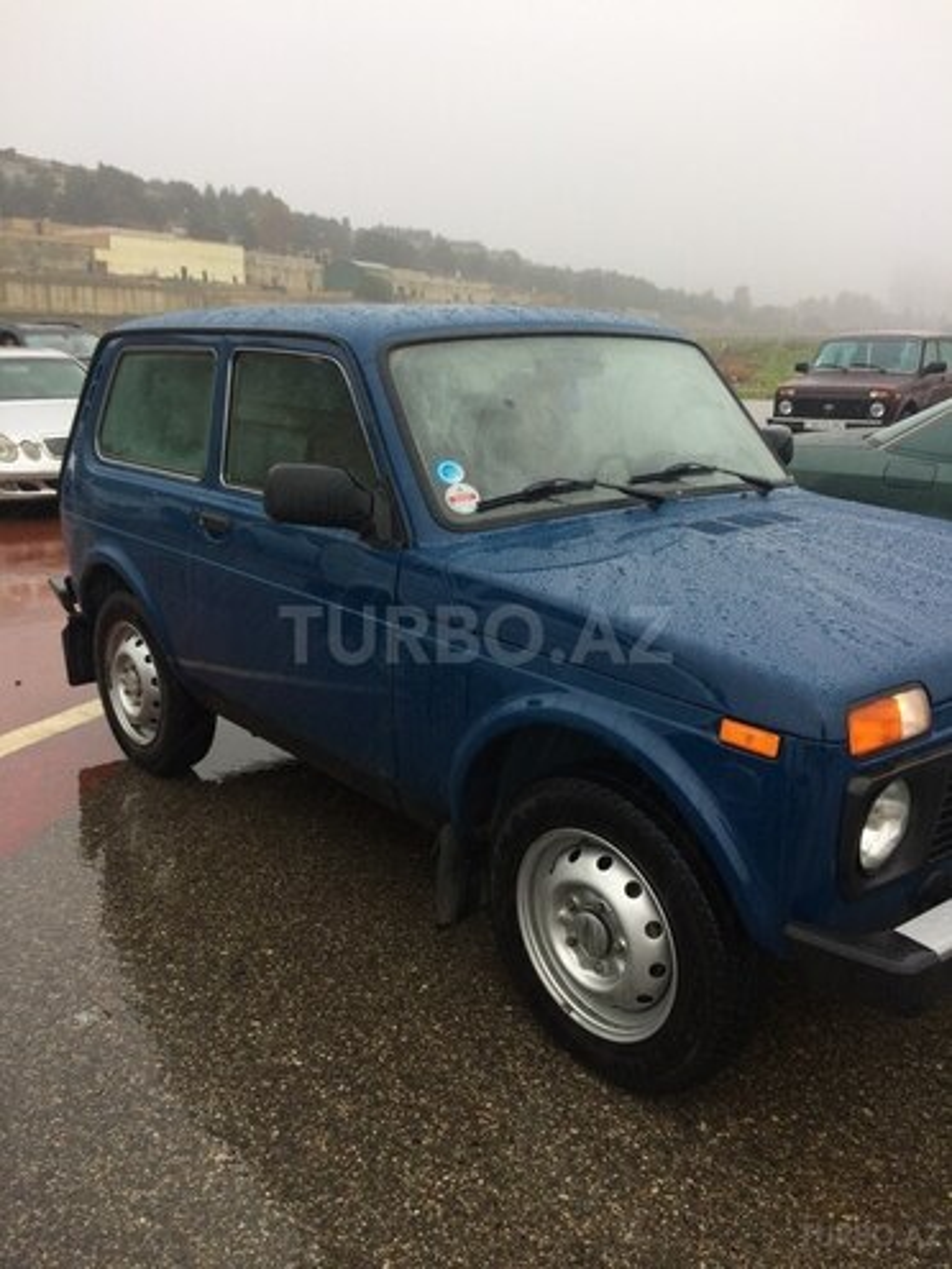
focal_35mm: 29
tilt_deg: -17.1
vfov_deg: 61.7
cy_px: 634
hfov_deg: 48.2
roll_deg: -2.0
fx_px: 1063
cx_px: 476
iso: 32
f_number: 2.2
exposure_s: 1/178
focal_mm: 4.15
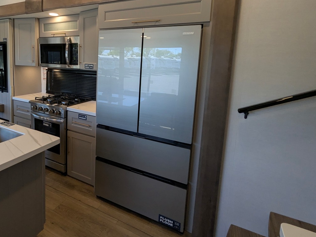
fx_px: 201
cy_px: 86
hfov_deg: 73.6
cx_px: 100
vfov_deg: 60.1
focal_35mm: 22
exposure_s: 1/176
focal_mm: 2.35
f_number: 2.2
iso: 151
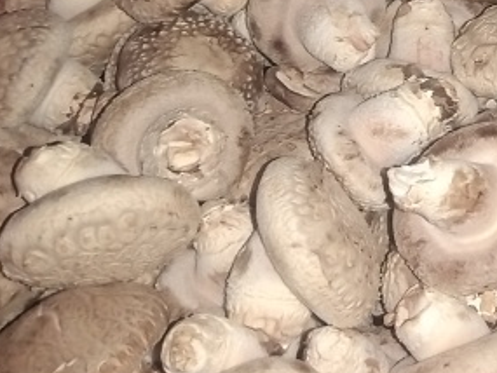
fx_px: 1049
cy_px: -33
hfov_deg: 23.2
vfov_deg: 19.4
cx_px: 673
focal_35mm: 73
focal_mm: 4.95
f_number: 1.9
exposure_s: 1/100
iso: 2387
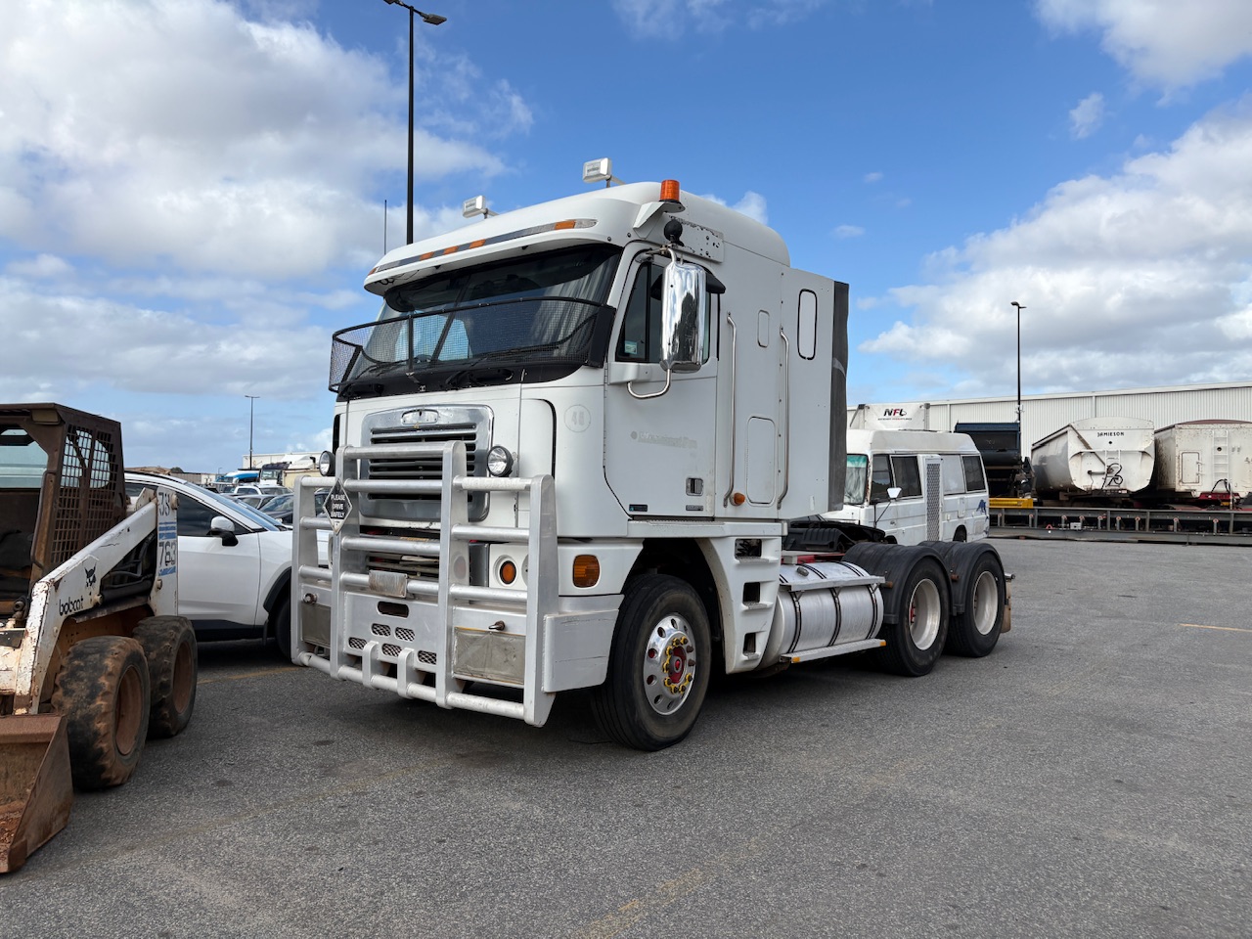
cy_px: 470
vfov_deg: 53.1
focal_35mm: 26
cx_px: 626
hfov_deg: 67.3
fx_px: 940
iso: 50
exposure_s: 1/2985
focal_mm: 5.96
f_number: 1.6
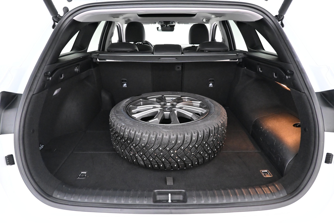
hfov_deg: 73.7
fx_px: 223
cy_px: 112
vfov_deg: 53.1
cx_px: 167
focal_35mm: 24
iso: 6400
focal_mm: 16
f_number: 3.5
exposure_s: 1/60
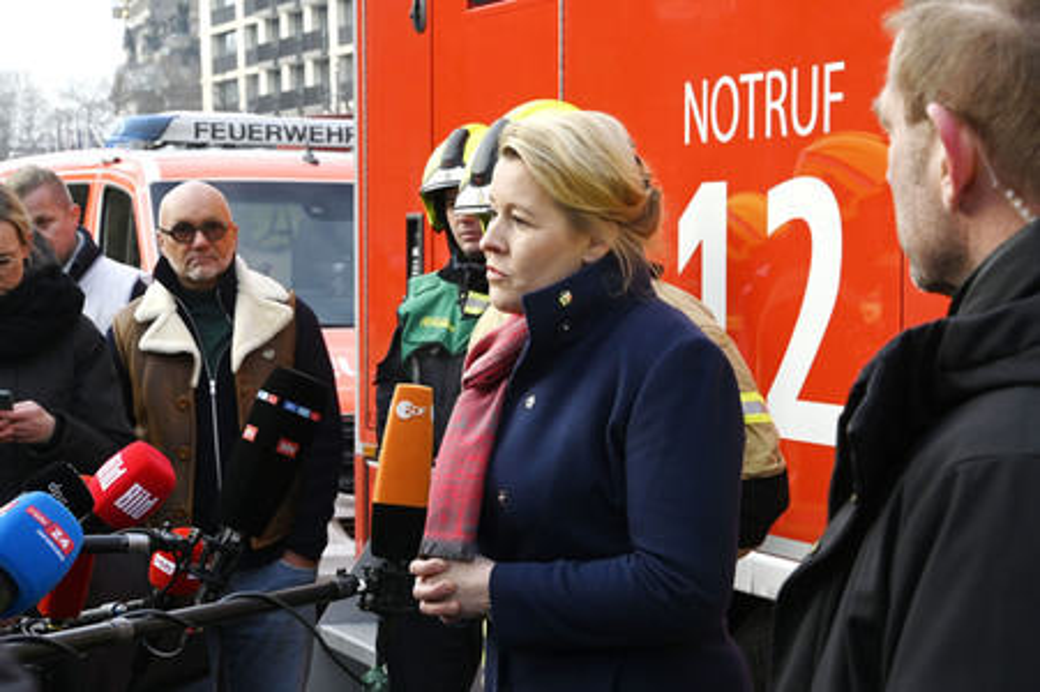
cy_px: 346
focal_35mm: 75
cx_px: 520
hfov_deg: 27.0
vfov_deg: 18.2
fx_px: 2165
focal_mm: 75
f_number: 13
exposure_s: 1/500
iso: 2000
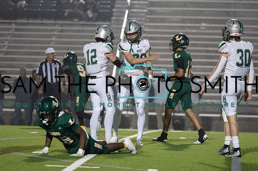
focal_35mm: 252
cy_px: 68
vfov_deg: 5.4
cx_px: 135
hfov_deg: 8.2
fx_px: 1802
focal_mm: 200
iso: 3200
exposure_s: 1/1250
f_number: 2.8
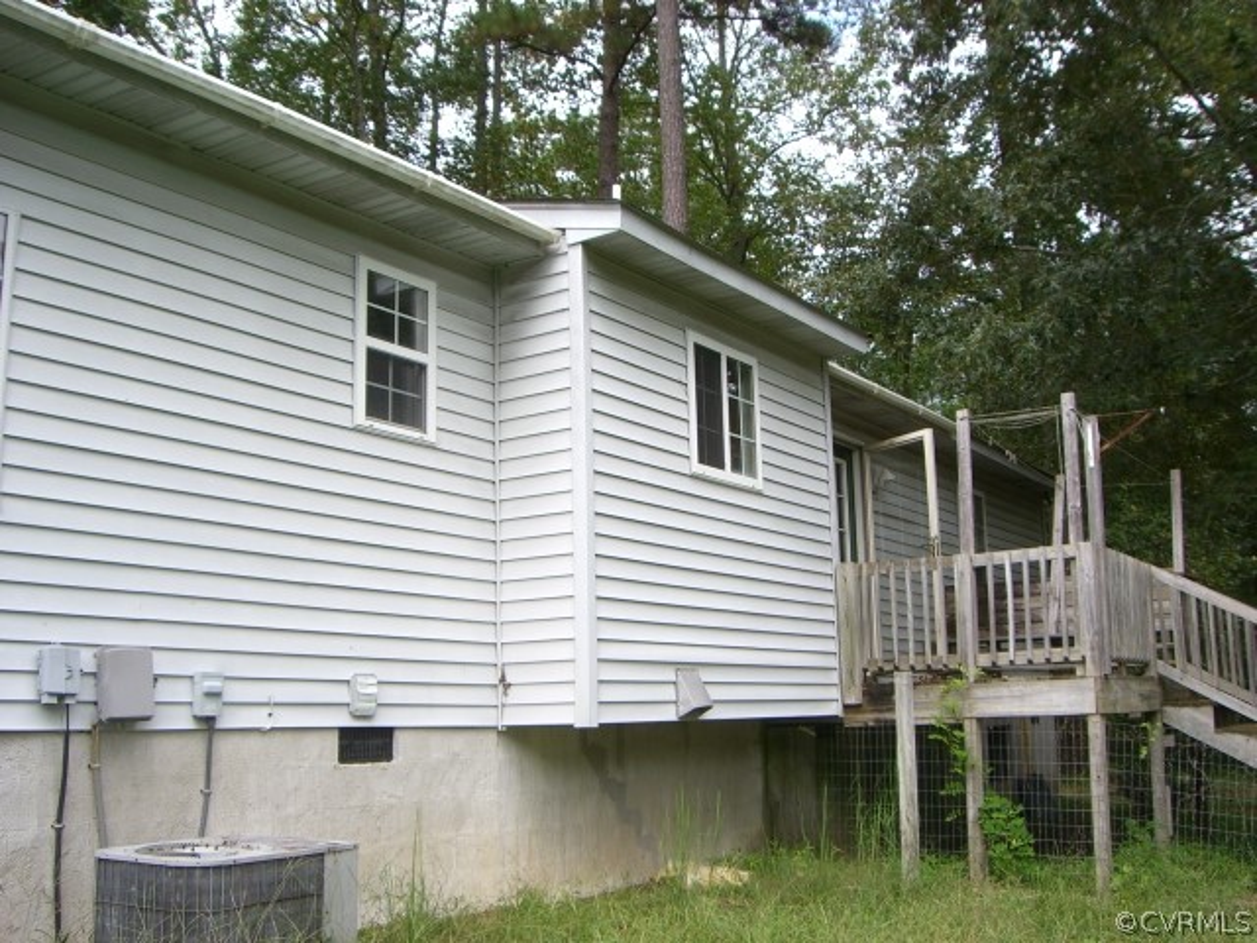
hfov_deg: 49.0
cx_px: 628
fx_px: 1380
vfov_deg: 37.7
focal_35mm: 38
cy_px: 472
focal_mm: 6.2
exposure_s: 1/160
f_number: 4.3
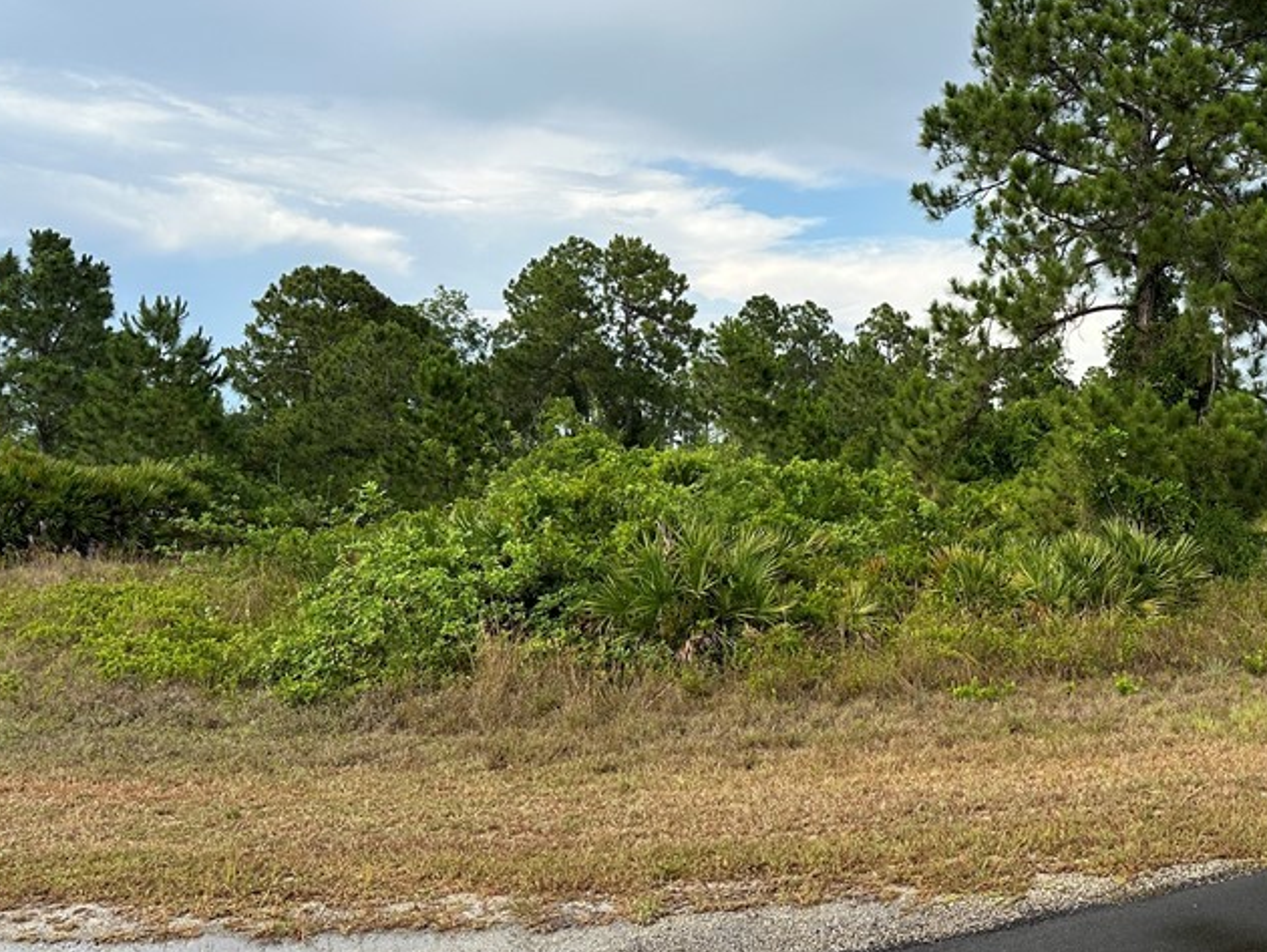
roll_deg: +1.0
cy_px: 413
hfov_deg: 45.9
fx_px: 1428
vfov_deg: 36.8
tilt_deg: +3.3
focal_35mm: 39
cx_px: 971
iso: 80
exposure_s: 1/2110
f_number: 1.78
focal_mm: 6.86
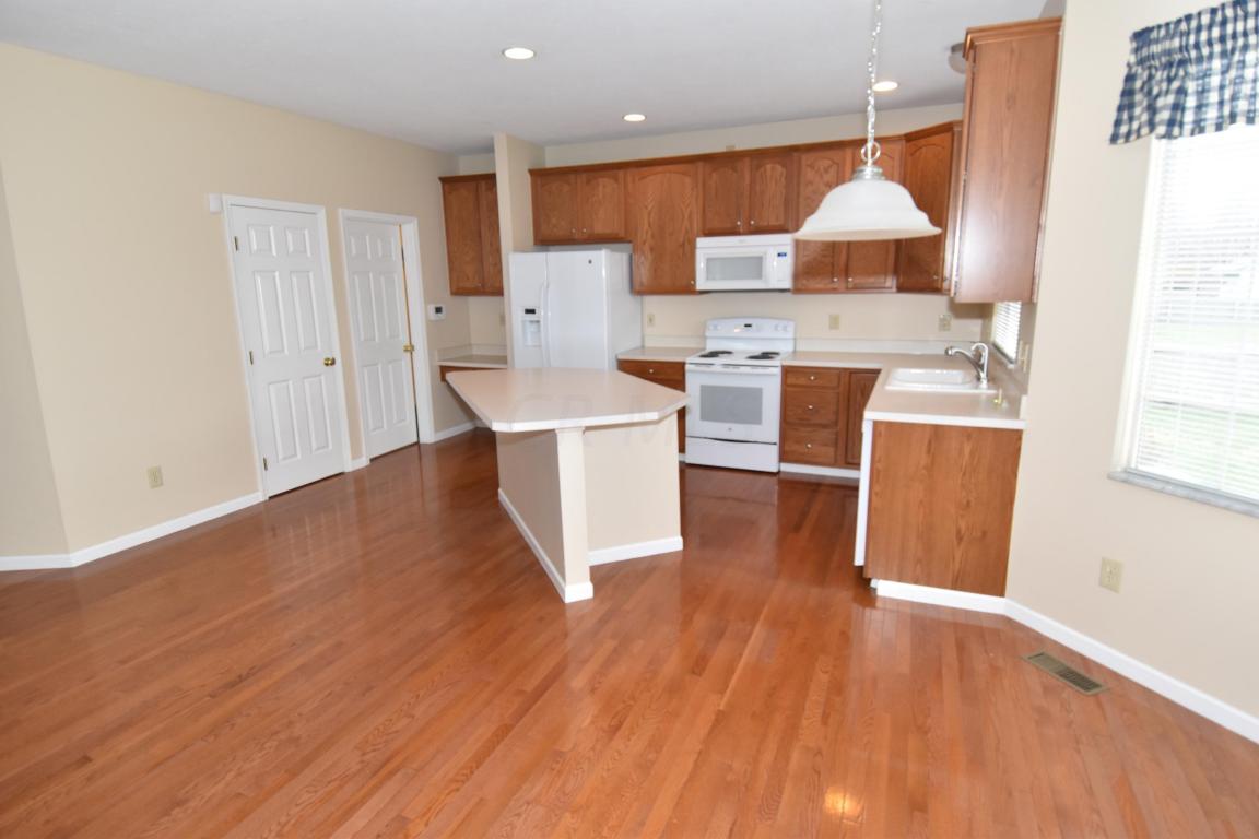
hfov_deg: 90.0
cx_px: 630
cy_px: 420
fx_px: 629
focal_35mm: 18
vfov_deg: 67.4
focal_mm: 12
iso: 800
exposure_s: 1/125
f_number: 5.6
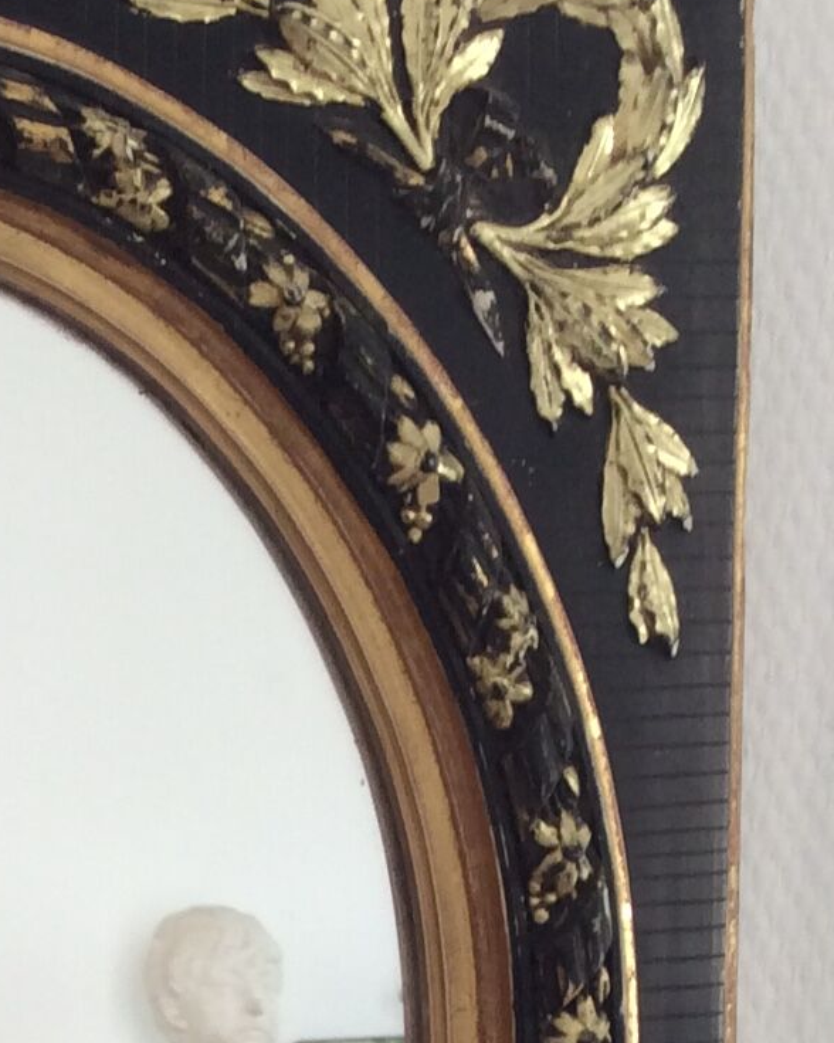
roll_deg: -0.1
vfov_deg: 16.9
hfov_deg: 13.5
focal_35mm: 110
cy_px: 1137
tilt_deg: -15.7
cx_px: -233
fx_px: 3394
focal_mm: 3.3
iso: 32
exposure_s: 1/25
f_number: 2.4
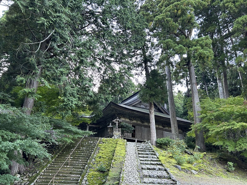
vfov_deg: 53.1
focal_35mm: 26
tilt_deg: +23.2
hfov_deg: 67.3
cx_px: 124
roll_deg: -2.9
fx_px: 185
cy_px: 92
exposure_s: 1/112
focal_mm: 5.7
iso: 125
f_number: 1.5
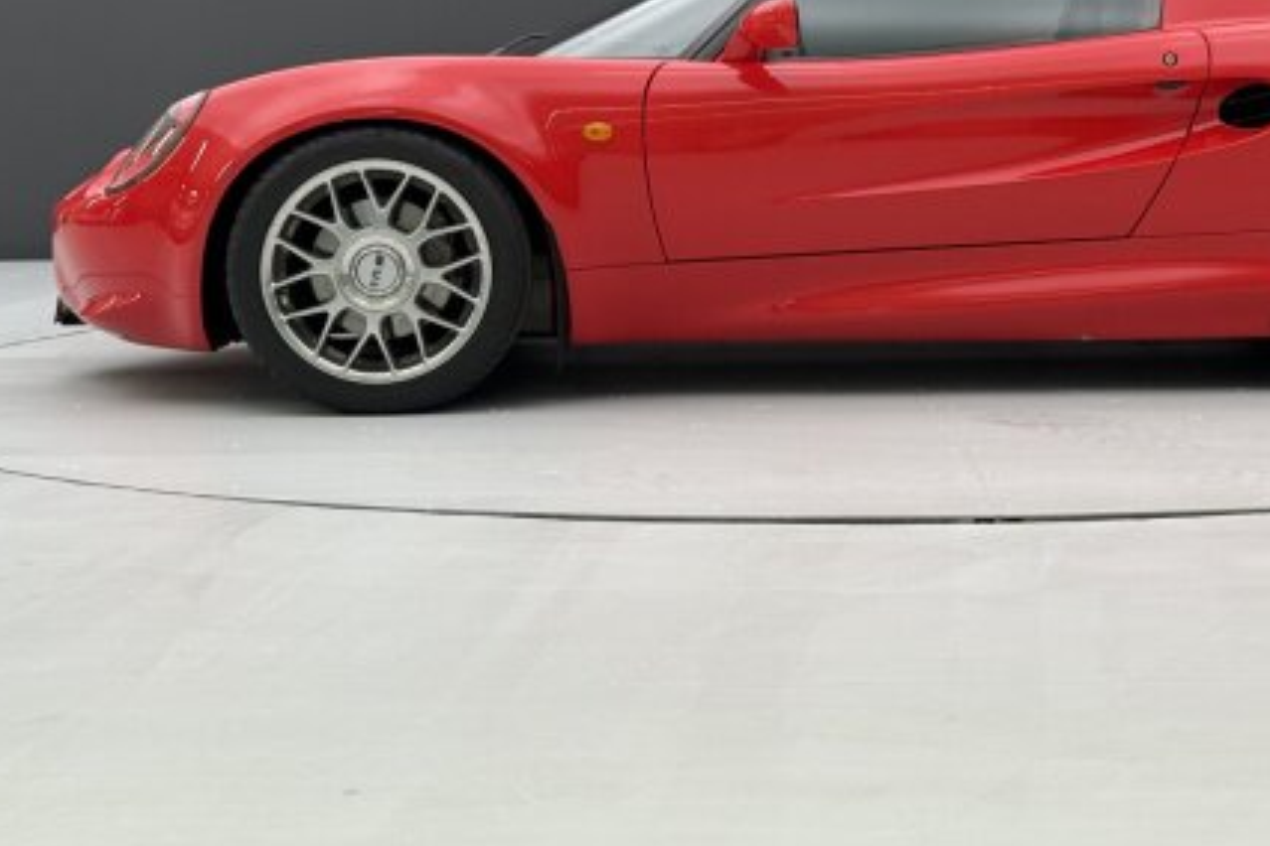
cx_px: 915
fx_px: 2646
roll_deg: +0.1
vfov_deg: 18.1
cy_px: 232
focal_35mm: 75
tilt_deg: -3.0
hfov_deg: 26.7
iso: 100
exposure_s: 1/100
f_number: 1.78
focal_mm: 6.76
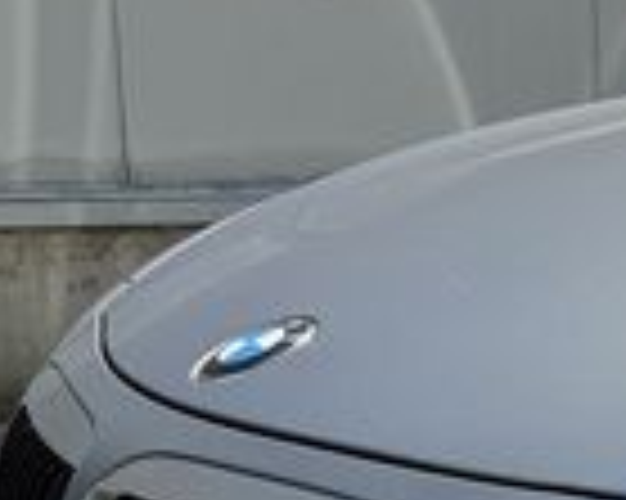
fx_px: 2499
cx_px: 1630
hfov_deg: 11.2
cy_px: 644
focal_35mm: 135
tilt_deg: -14.8
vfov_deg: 11.1
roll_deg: -3.6
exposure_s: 1/2370
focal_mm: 6.76
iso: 80
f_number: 1.78
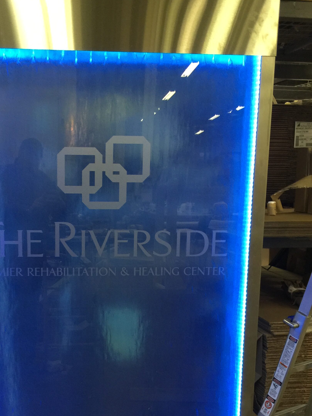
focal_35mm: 44
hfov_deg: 32.4
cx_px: 91
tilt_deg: -9.7
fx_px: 529
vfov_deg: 42.3
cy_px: 279
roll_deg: -0.5
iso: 80
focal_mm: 4.15
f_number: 2.2
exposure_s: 1/15
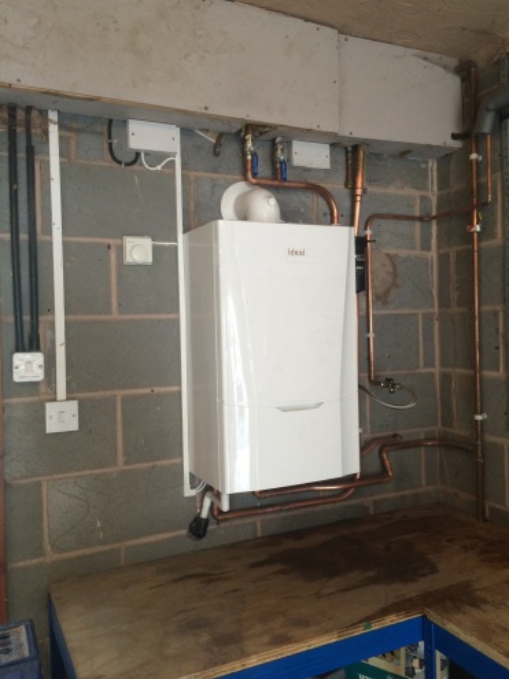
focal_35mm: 30
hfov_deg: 46.8
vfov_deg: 60.0
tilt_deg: -3.7
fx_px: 588
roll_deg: +3.0
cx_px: 262
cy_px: 329
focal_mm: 4.15
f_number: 2.2
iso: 160
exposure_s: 1/33
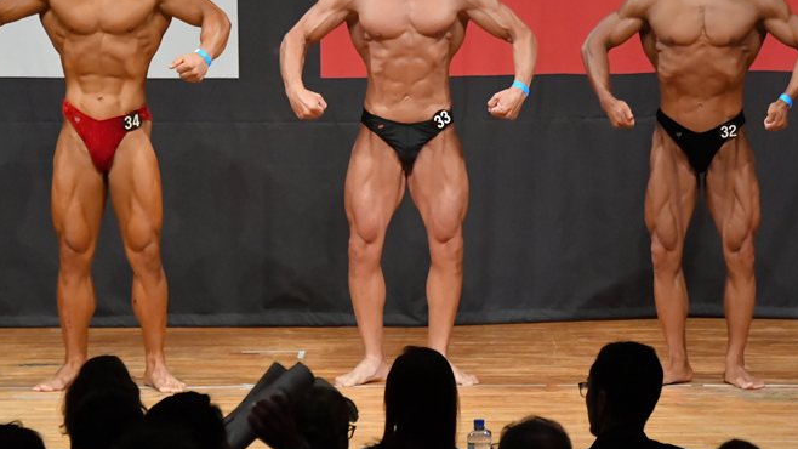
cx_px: 448
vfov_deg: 3.6
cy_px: 153
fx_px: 7046
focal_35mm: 333
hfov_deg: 6.5
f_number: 5.6
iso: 8000
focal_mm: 180
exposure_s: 1/400
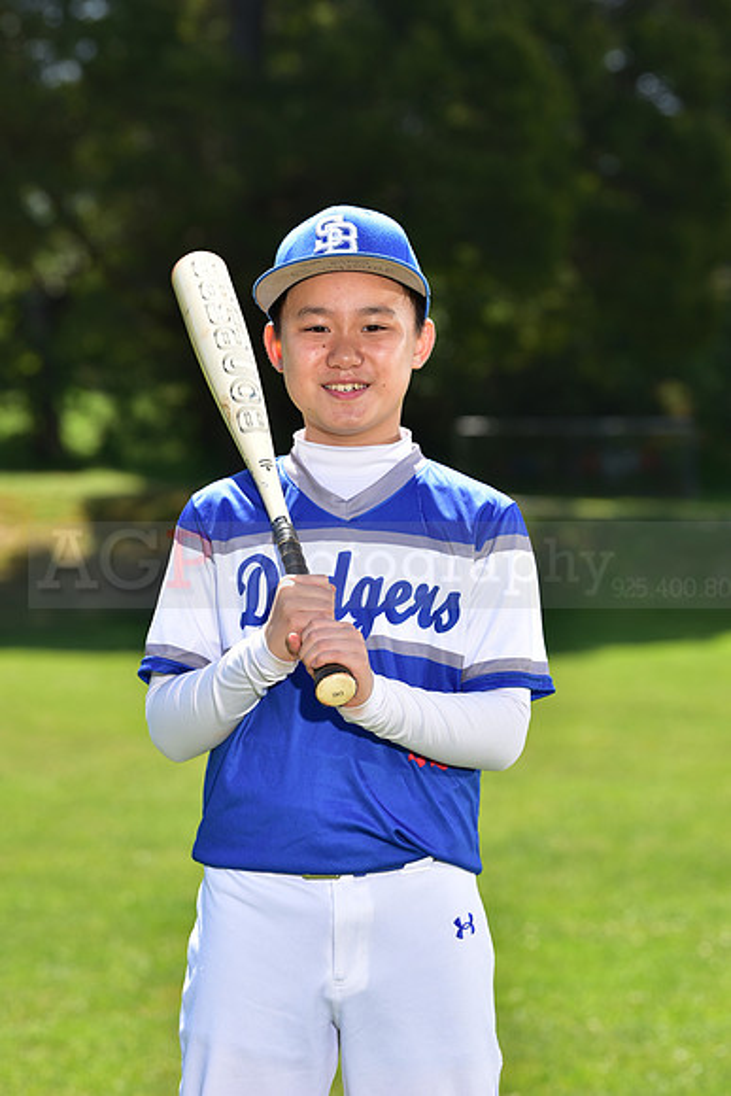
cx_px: 366
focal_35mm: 135
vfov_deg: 15.2
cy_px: 548
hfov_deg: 10.2
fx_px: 4109
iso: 80
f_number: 5.6
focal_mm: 135
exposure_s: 1/200
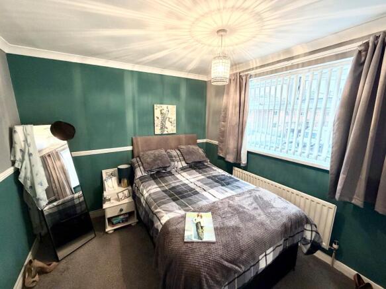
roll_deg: -0.7
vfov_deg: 85.7
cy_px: 144
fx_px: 156
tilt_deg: -11.3
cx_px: 193
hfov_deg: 102.1
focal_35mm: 14
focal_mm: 2.22
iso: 250
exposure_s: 1/50
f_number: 2.2
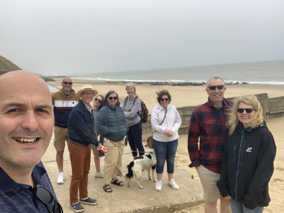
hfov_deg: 56.8
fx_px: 263
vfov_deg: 44.2
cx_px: 142
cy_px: 106
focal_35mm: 32
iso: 16
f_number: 2.2
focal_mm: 2.87
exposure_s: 1/739
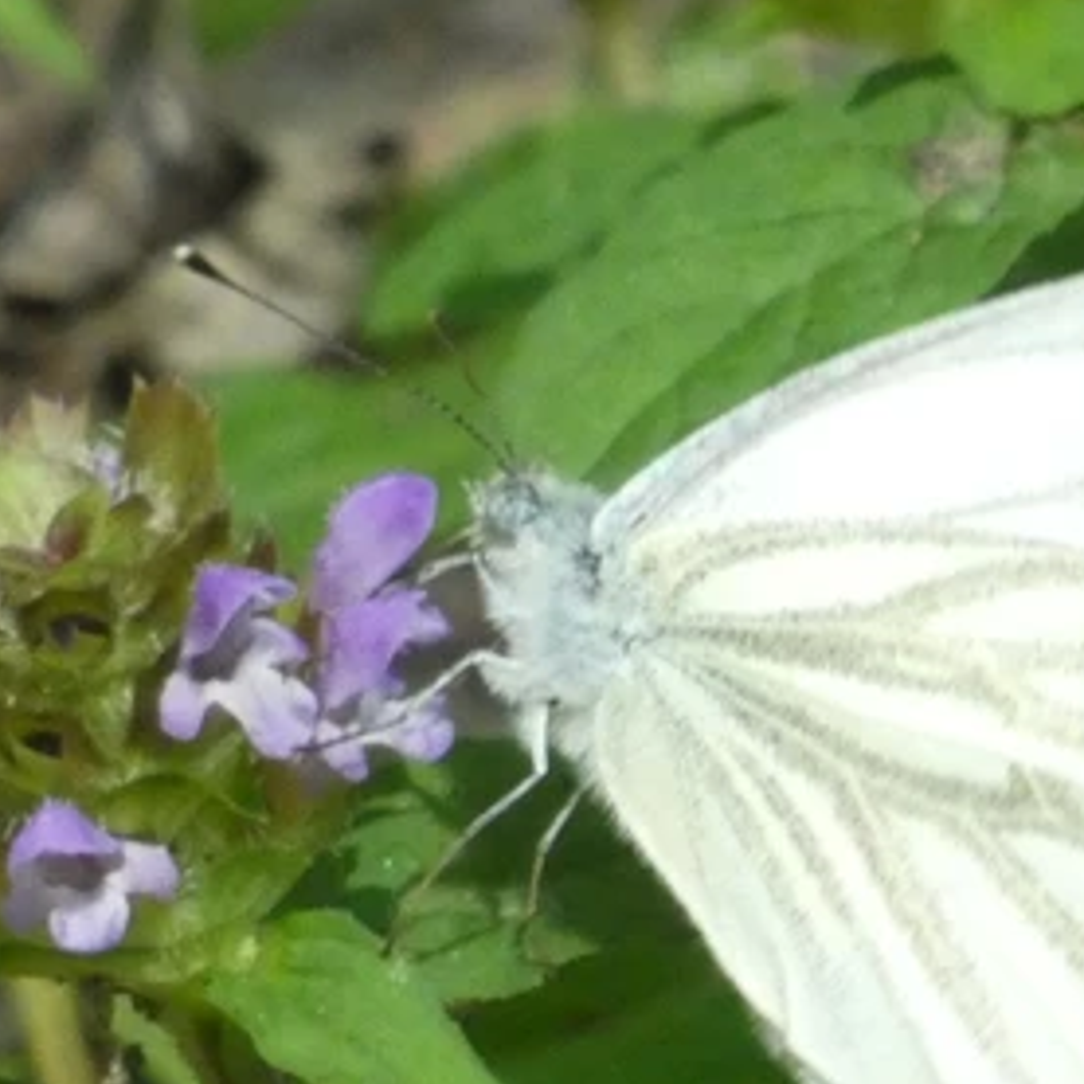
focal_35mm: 816
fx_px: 28910
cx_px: 704
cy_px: 700
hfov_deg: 2.1
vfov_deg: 2.1
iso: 800
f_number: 7.1
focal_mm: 71.7
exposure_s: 1/80
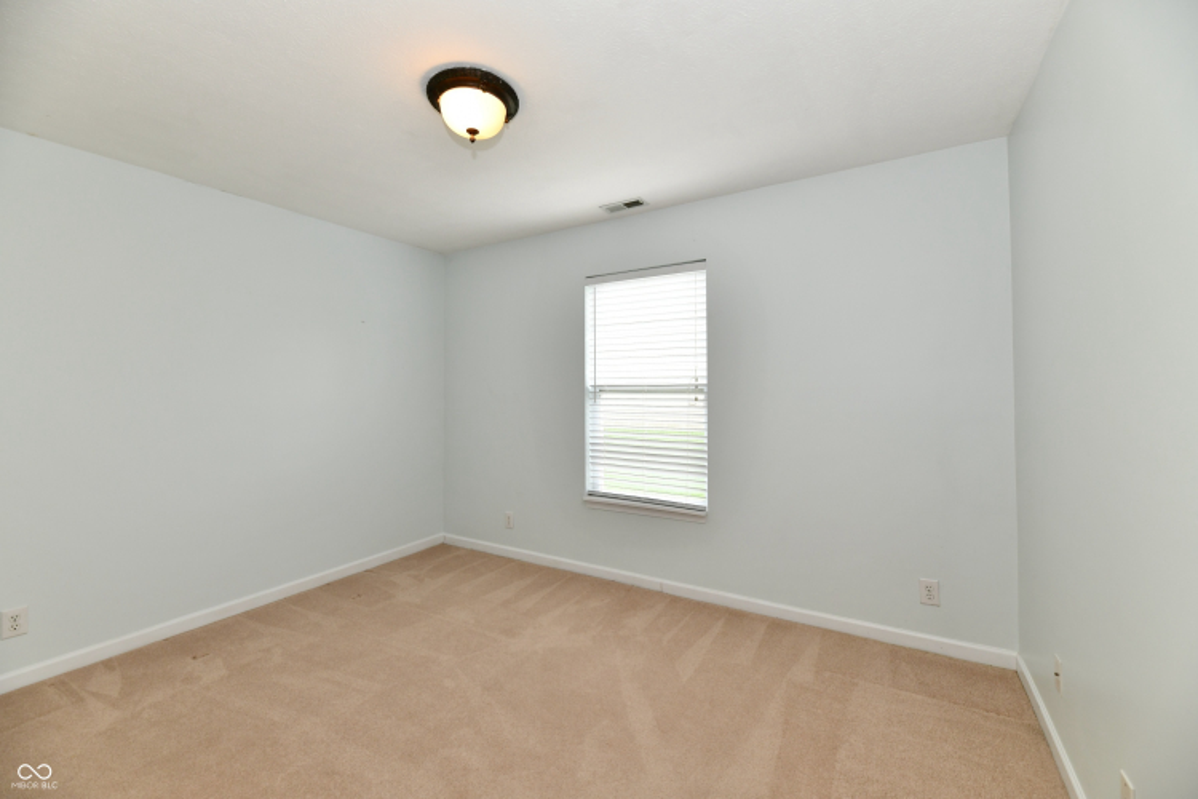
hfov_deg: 104.3
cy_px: 400
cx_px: 599
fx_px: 466
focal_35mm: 14
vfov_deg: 81.2
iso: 640
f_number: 6.3
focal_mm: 14
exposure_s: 1/60
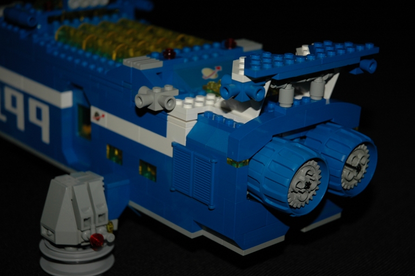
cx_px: 208
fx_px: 899
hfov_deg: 26.0
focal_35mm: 78
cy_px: 138
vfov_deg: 17.5
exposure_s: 1/60
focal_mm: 52
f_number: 4.5
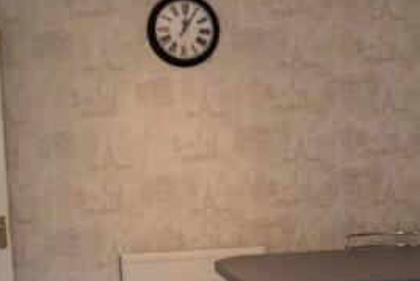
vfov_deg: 20.1
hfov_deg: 30.4
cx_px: 256
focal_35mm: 66
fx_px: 770
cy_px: 276
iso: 400
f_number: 4
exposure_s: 1/60
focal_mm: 18
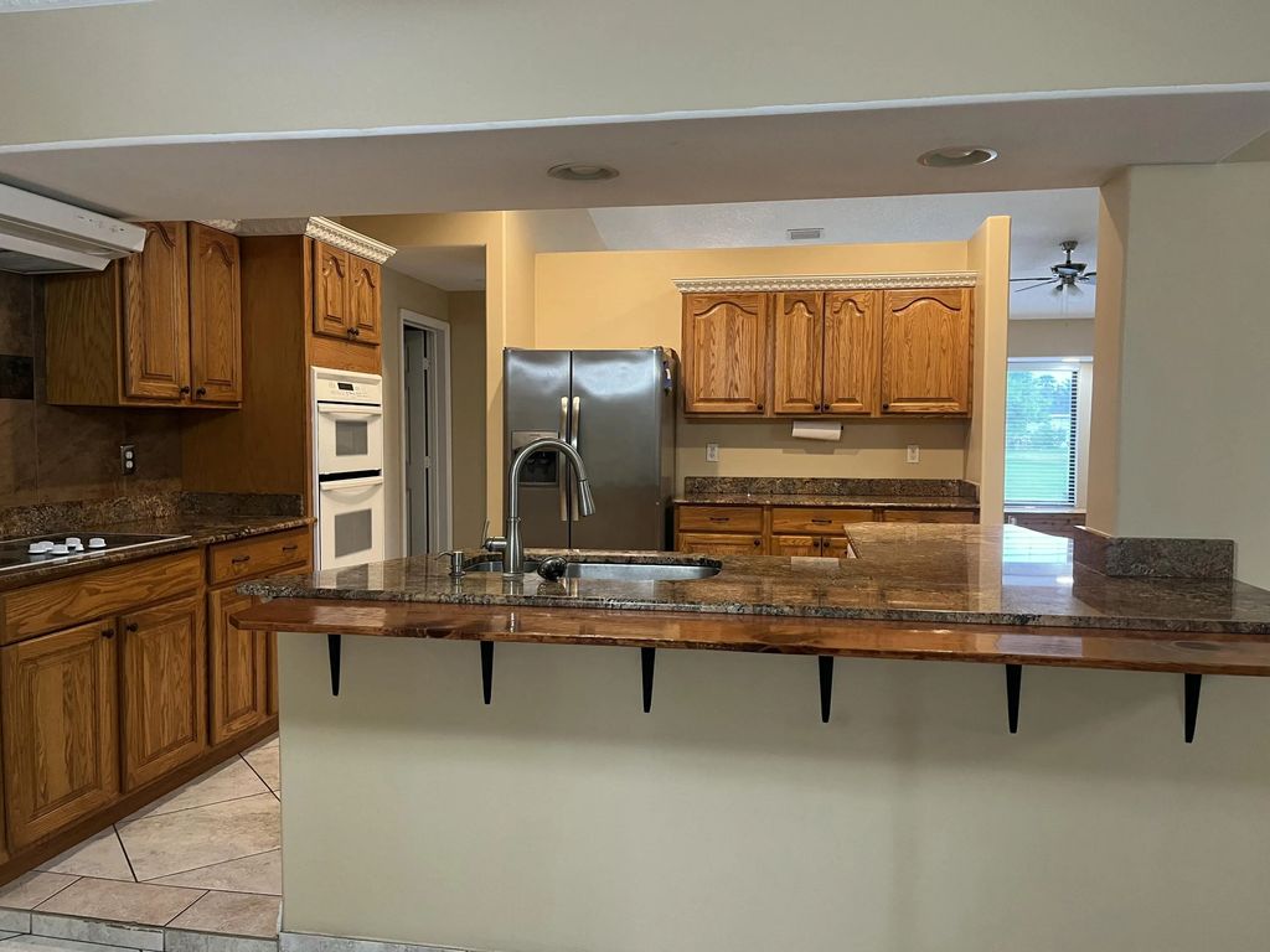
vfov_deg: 53.1
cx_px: 635
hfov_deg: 67.3
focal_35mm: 26
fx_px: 954
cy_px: 476
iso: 200
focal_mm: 5.1
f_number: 1.6
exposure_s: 1/60
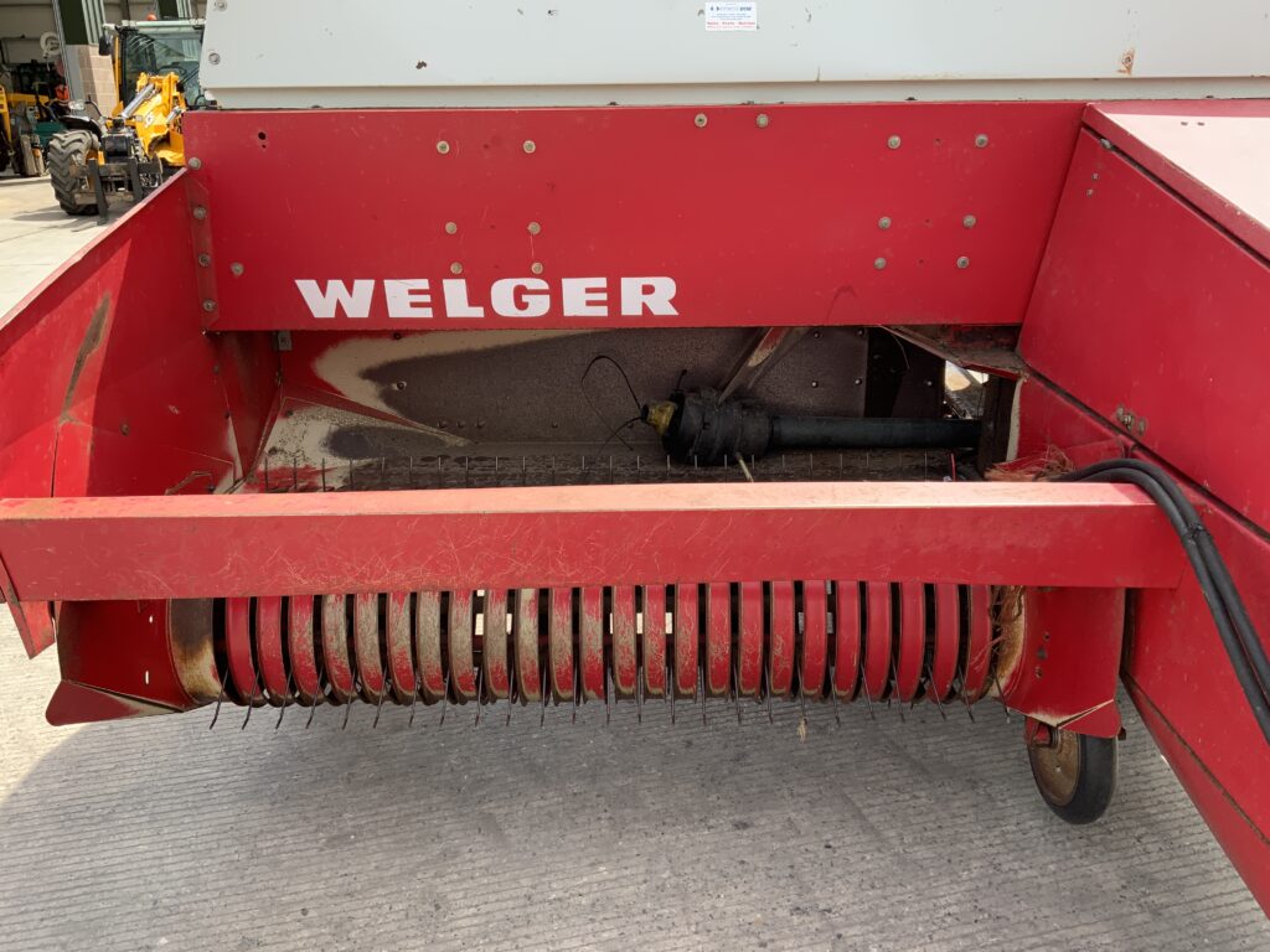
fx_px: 1064
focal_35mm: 29
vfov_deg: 48.2
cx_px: 635
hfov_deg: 61.7
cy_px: 476
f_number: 1.8
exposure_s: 1/412
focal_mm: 3
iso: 16
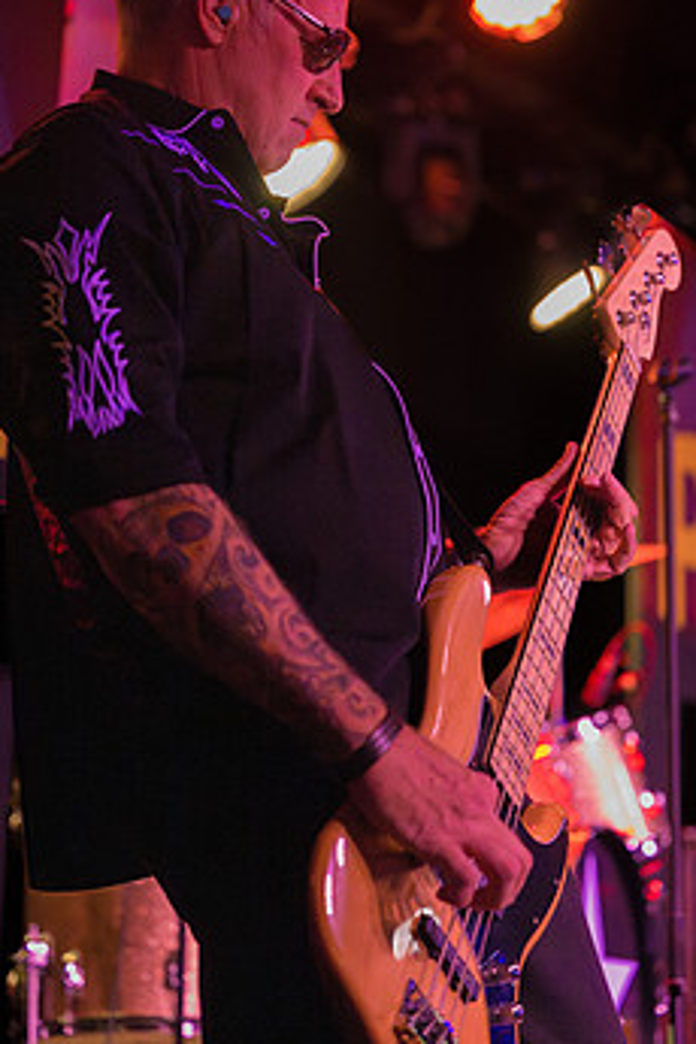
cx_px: 333
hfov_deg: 12.3
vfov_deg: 18.4
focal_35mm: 111
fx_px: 3219
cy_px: 369
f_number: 2.8
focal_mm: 85
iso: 16000
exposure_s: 1/250
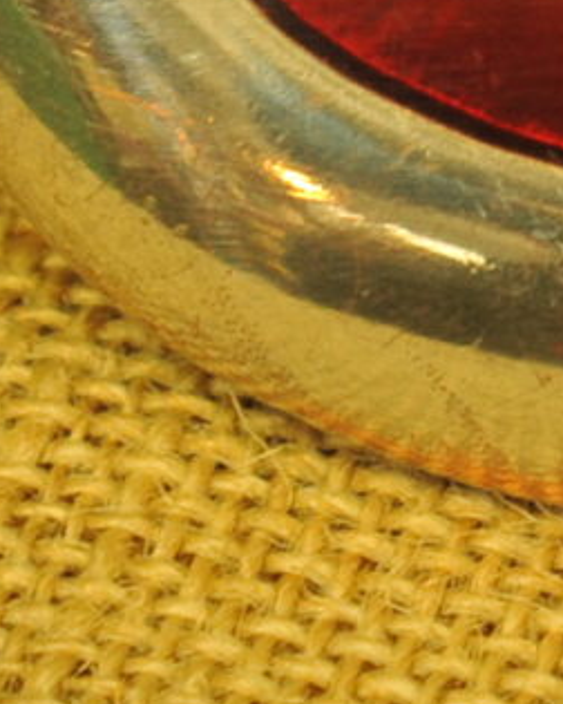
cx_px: 1394
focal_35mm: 914
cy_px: -616
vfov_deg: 2.1
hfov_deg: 1.7
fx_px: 19037
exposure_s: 1/50
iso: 1250
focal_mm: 120
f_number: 6.3
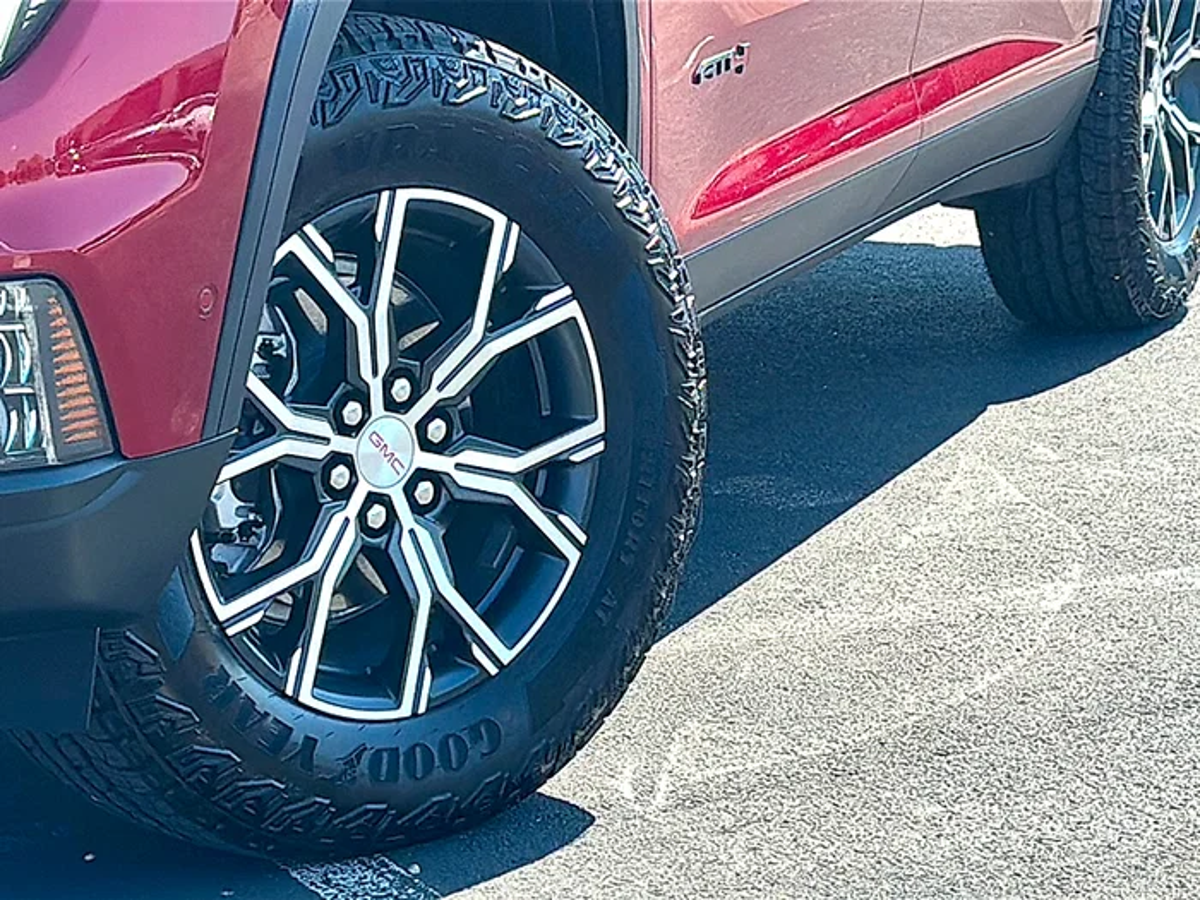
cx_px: 600
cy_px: 450
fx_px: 3467
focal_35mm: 100
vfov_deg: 14.8
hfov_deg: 19.6
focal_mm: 6.86
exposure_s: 1/1789
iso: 64
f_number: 1.78
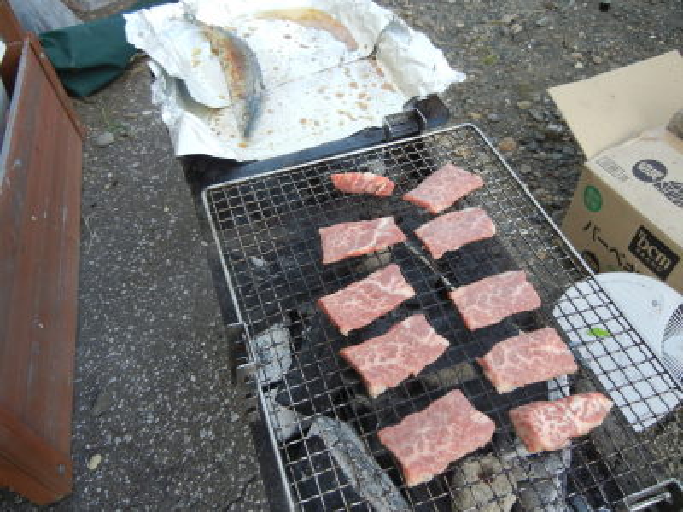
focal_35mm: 30
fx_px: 592
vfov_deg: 46.8
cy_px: 256
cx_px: 342
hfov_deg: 60.0
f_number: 3.5
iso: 160
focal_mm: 5.4
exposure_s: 1/270
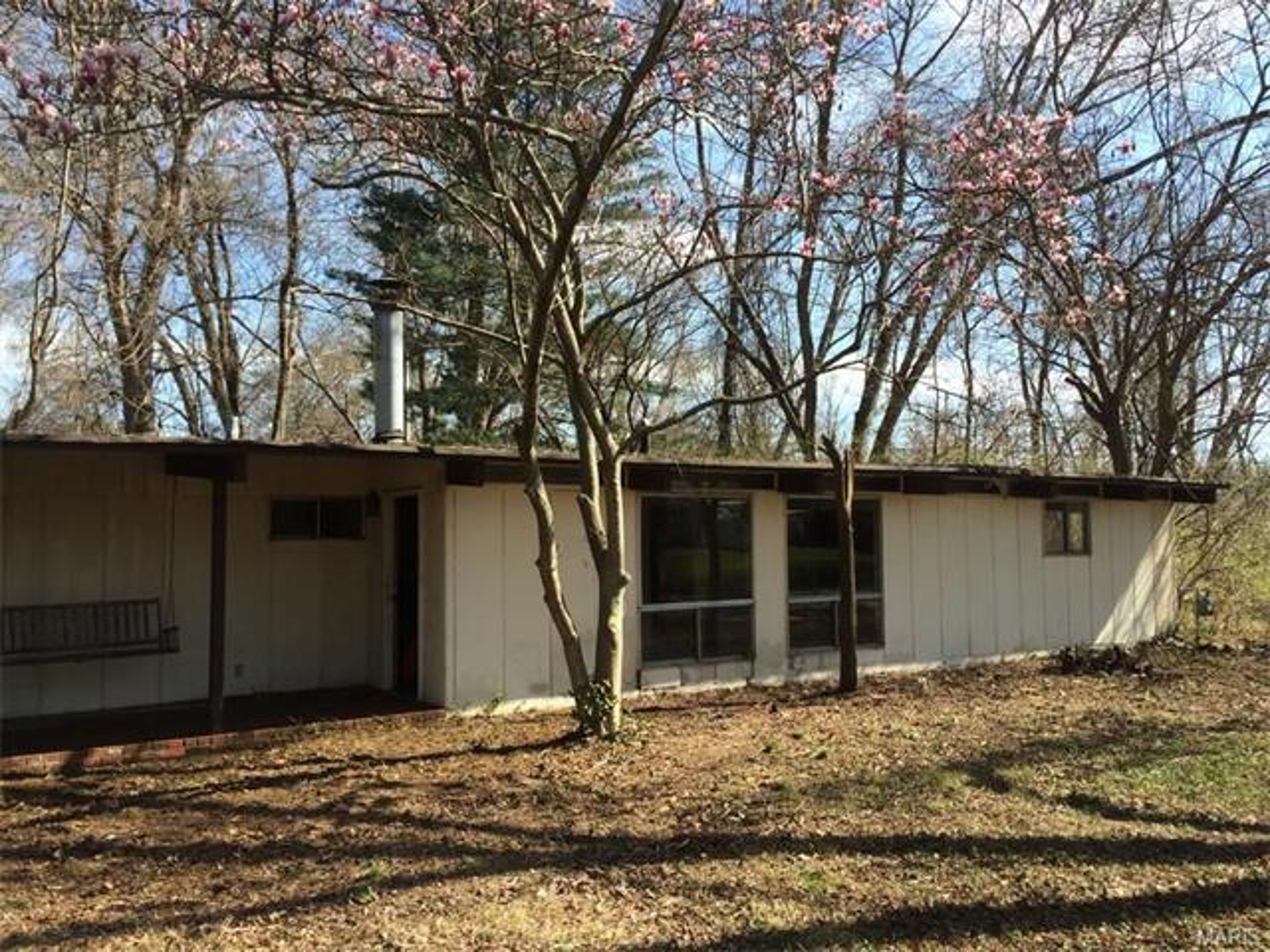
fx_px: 1064
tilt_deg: +3.0
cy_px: 476
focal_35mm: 29
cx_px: 635
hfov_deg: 61.7
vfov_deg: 48.2
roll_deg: -0.8
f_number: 2.2
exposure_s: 1/892
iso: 32
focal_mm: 4.15
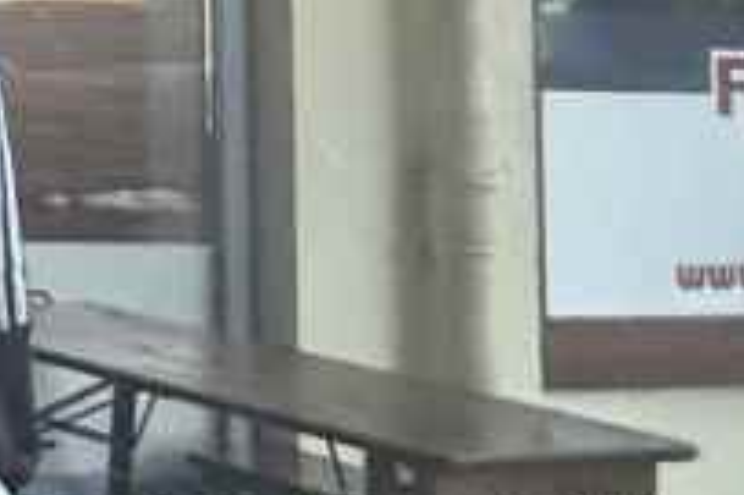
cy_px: -125
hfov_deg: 12.9
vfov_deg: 14.3
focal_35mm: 92
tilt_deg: +3.9
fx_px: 1900
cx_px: -1264
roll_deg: -1.1
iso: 1000
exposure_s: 1/50
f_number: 2.2
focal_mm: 2.22
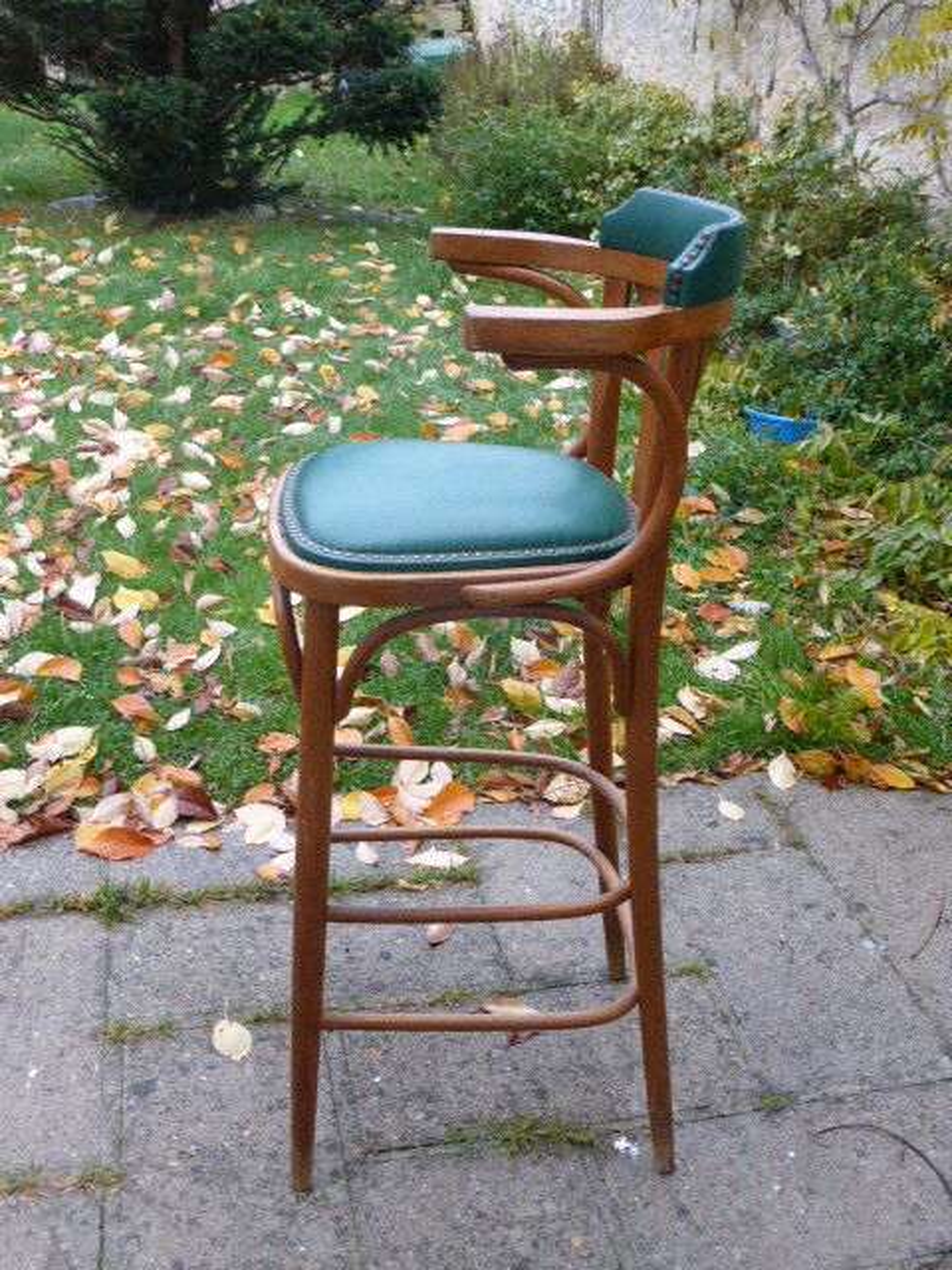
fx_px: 1467
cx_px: 476
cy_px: 635
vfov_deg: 46.8
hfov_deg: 36.0
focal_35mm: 40
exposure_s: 1/125
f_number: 3.9
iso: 400
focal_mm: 6.9
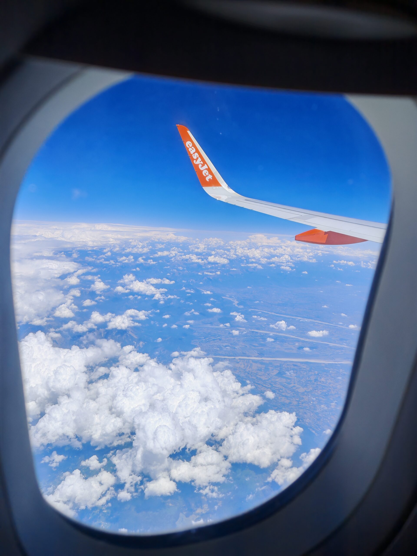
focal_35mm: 27
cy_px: 278
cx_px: 208
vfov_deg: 65.3
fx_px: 434
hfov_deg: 51.4
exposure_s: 1/2700
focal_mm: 6.67
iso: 50
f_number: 1.9
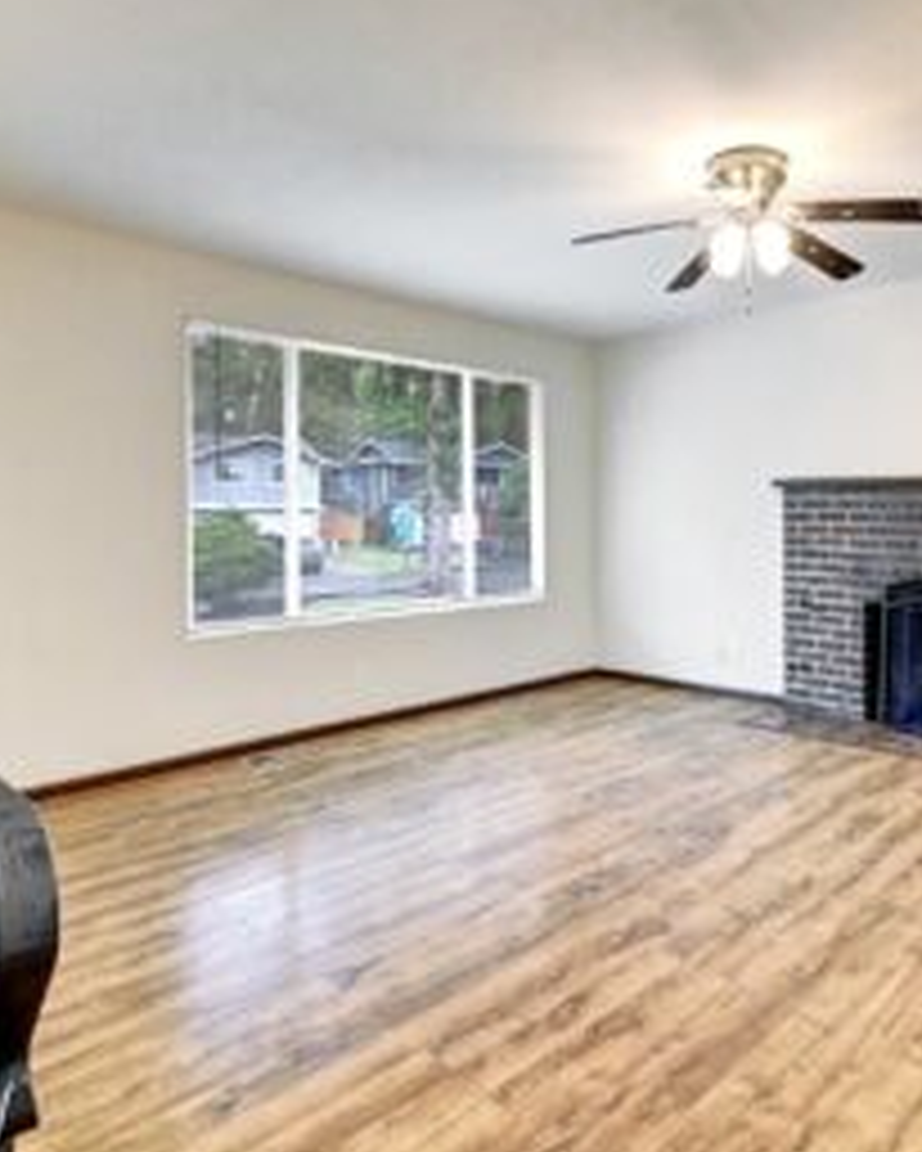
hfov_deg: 61.8
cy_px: 565
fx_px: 750
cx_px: 607
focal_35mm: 22
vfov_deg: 75.0
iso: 4000
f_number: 11
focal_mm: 10
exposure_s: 1/8
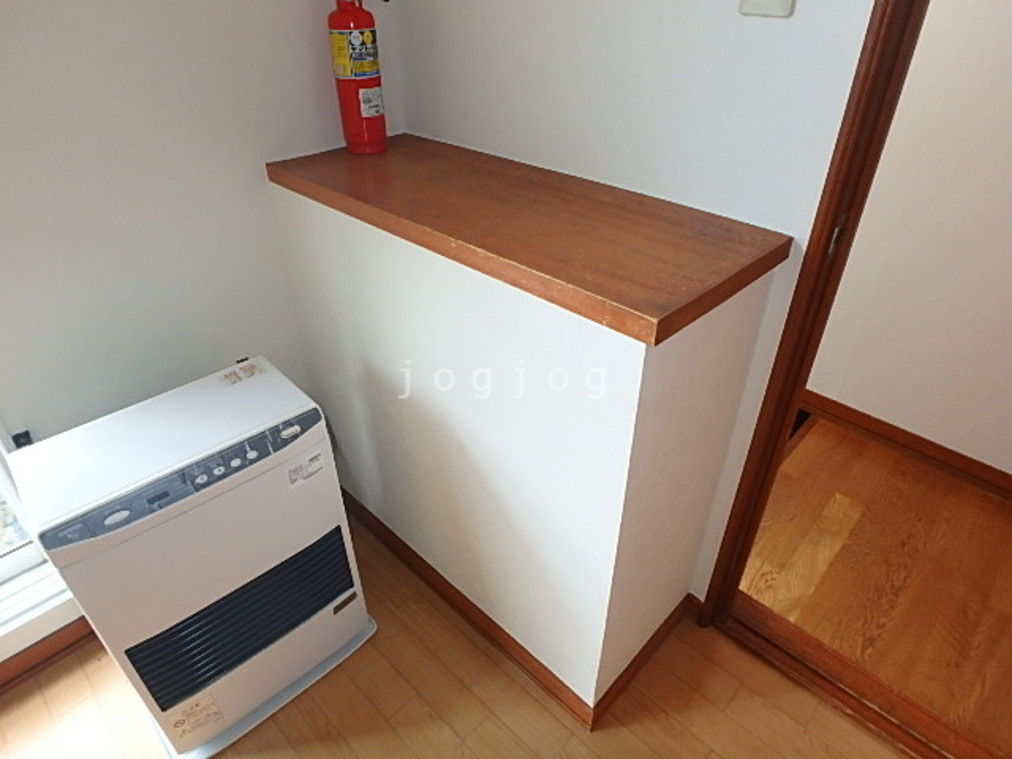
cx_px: 506
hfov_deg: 79.0
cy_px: 380
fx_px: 614
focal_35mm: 21
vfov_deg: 63.4
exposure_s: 1/60
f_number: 3.5
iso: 200
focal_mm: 3.7
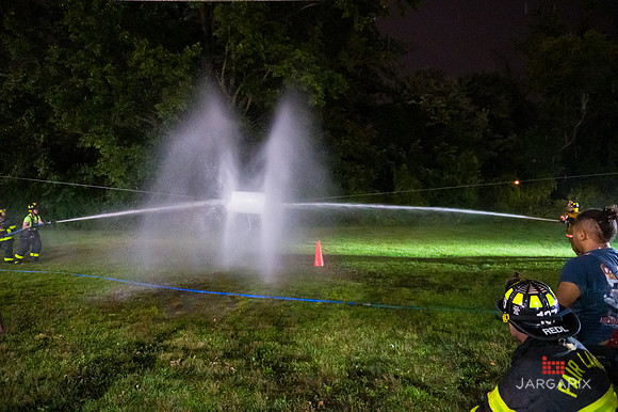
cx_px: 309
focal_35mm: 24
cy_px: 206
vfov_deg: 53.1
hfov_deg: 73.8
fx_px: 412
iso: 12800
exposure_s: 1/200
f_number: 3.2
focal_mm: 24
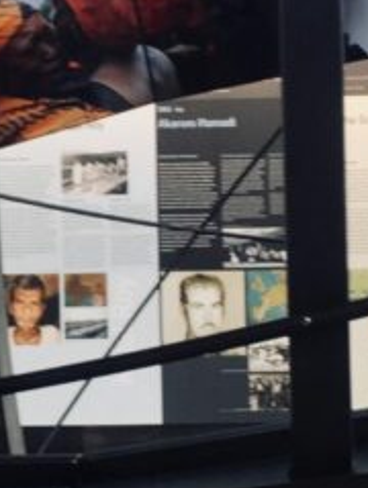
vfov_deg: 15.9
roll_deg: +0.8
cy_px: 208
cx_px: 0
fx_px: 1753
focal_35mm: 124
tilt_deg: +1.0
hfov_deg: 11.9
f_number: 2.2
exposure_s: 1/50
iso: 32
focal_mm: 4.15
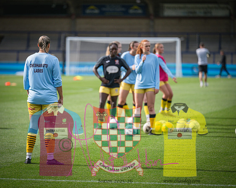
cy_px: 94
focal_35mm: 232
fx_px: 1622
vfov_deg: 6.7
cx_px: 109
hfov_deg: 8.3
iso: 400
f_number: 2.8
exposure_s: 1/5000
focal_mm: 200
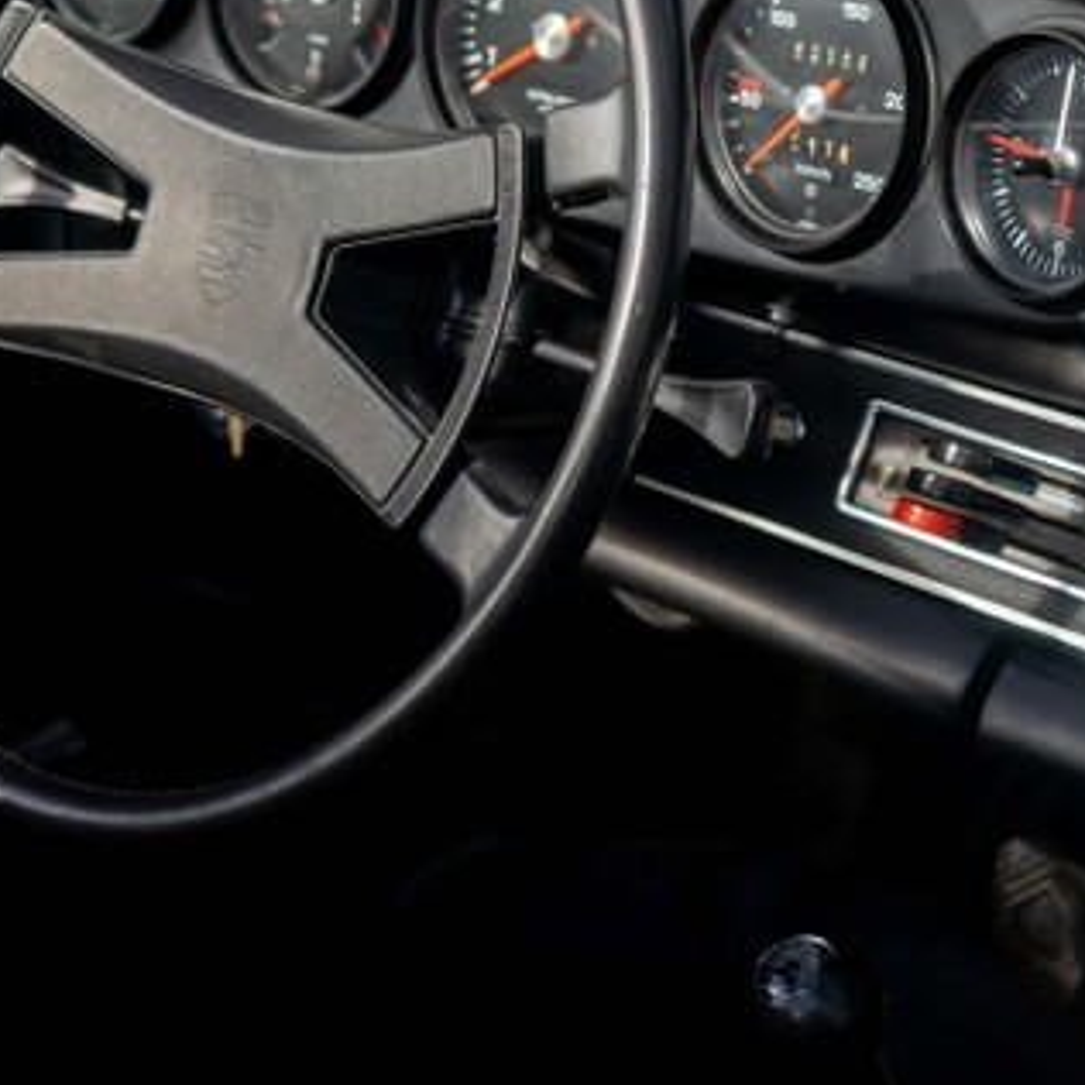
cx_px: 304
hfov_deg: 25.1
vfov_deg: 25.0
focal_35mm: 68
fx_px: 2411
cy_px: 247
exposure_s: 1/100
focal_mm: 33
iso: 100
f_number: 4
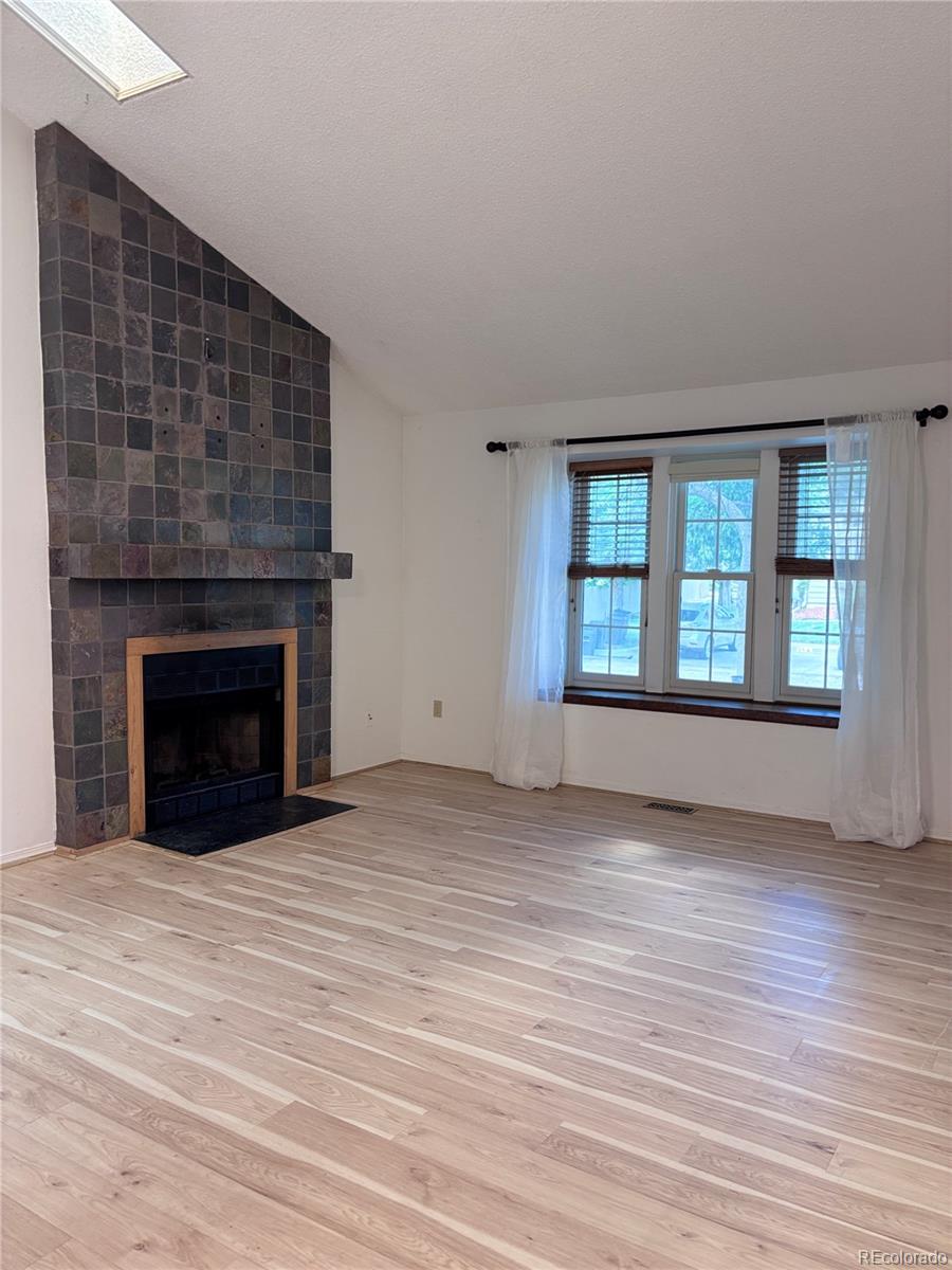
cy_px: 635
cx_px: 476
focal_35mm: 26
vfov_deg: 67.3
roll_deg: -1.2
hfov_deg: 53.1
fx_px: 953
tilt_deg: -4.4
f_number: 1.6
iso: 125
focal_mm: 5.96
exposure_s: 1/60
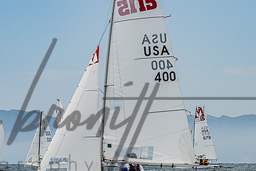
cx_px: 109
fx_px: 1416
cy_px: 127
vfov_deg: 6.9
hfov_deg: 10.3
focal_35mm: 199
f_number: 6.3
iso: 500
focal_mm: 105
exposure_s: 1/4000
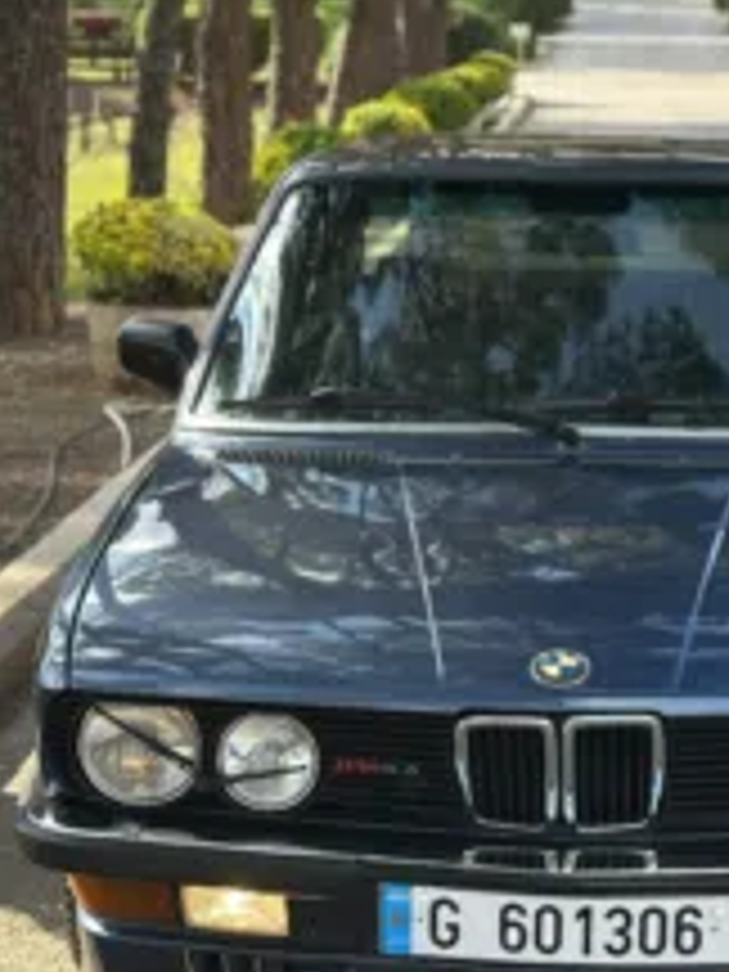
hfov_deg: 16.5
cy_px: 612
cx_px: 580
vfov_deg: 22.0
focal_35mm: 89
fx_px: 2499
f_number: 1.78
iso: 80
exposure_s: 1/704
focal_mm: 6.86
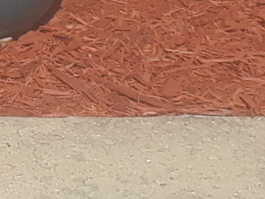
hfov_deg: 9.5
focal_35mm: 207
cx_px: -28
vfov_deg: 7.2
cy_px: 16
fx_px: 1585
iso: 40
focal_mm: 2.47
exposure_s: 1/1898
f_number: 1.9
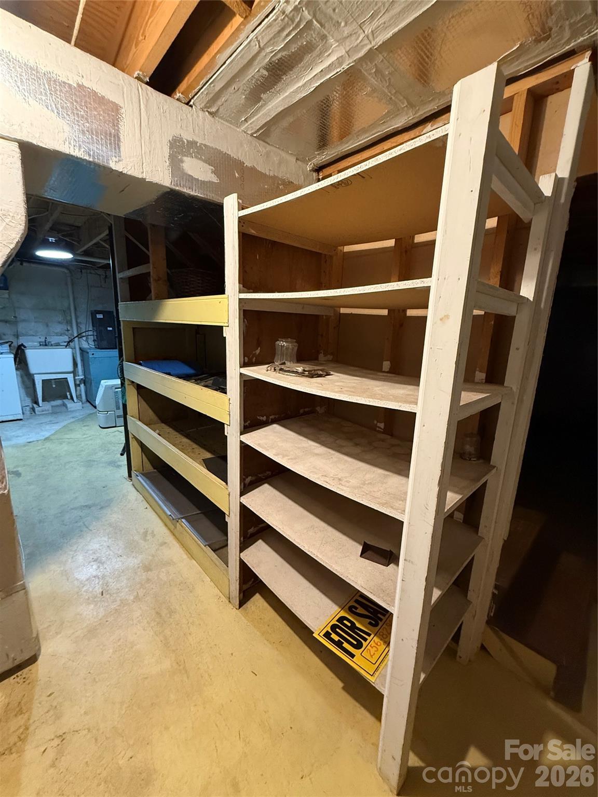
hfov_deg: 85.7
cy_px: 398
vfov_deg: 102.1
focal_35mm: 14
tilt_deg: -12.1
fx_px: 322
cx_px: 299
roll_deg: -1.6
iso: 640
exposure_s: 1/60
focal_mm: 2.22
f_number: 2.2
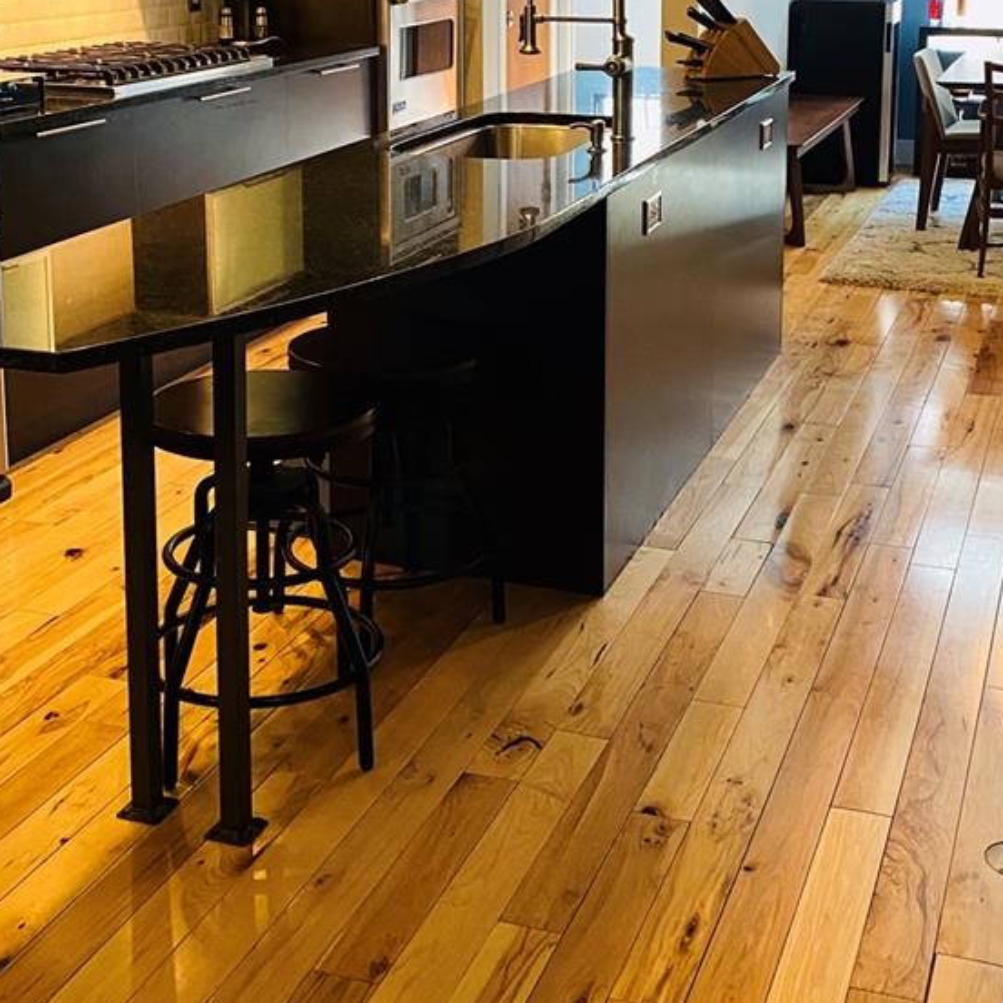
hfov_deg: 34.0
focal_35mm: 50
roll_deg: -0.4
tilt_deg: -9.1
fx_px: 1639
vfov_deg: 33.0
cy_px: 184
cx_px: 545
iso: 200
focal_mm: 4.25
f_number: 1.8
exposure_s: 1/60
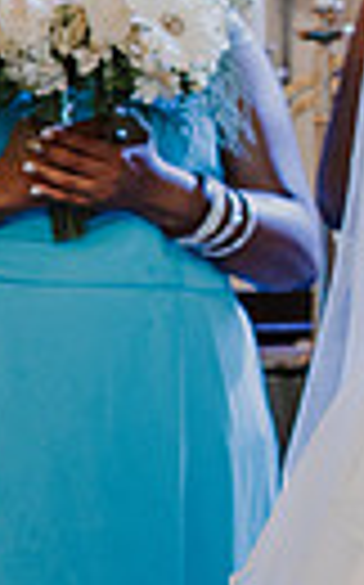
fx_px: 9879
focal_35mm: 621
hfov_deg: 2.1
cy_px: 44
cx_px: 696
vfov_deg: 3.4
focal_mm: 120
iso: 1000
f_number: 4
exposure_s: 1/125
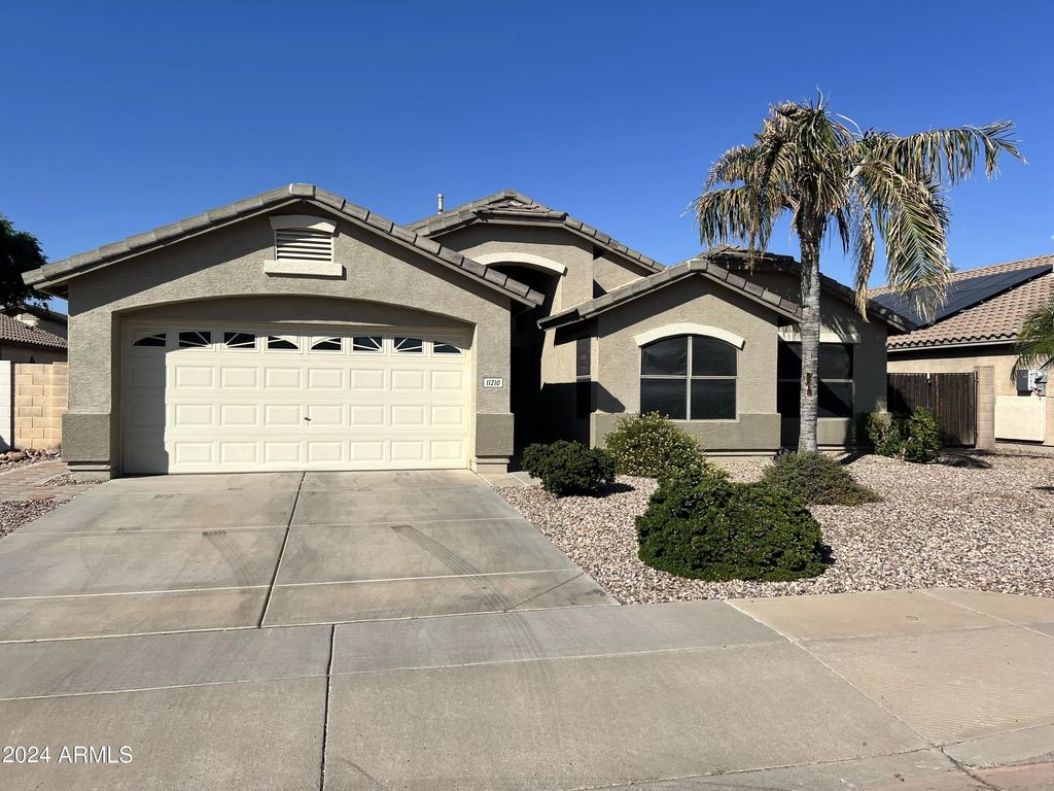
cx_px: 527
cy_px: 396
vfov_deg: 53.1
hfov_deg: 67.3
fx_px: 792
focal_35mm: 26
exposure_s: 1/6993
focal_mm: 5.7
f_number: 1.5
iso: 50
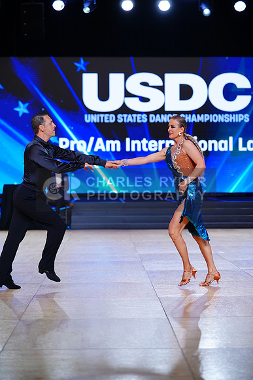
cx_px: 126
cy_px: 190
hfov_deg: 18.0
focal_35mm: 76
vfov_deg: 26.6
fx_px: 801
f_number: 2.2
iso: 250
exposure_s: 1/500
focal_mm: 76
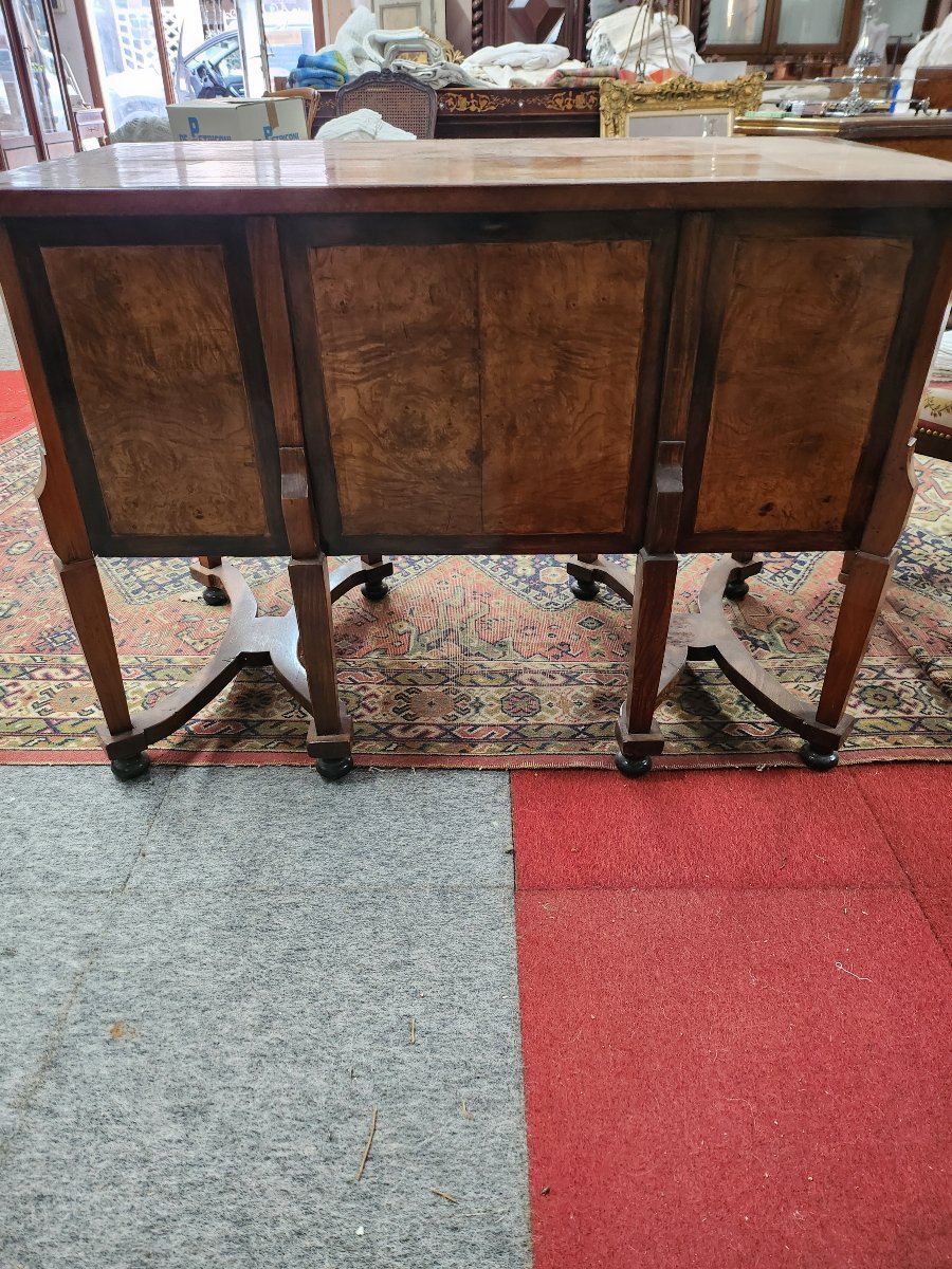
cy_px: 634
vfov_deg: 71.6
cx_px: 476
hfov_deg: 56.8
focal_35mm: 24
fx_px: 880
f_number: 1.8
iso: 800
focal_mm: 5
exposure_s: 1/50
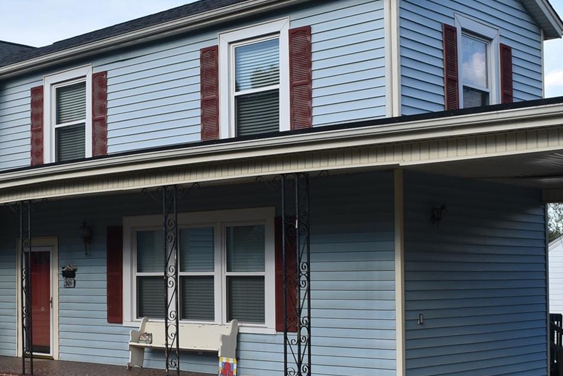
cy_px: 250
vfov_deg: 23.3
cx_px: 105
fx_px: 908
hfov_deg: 33.4
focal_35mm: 58
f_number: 8
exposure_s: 1/320
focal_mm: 18
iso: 200
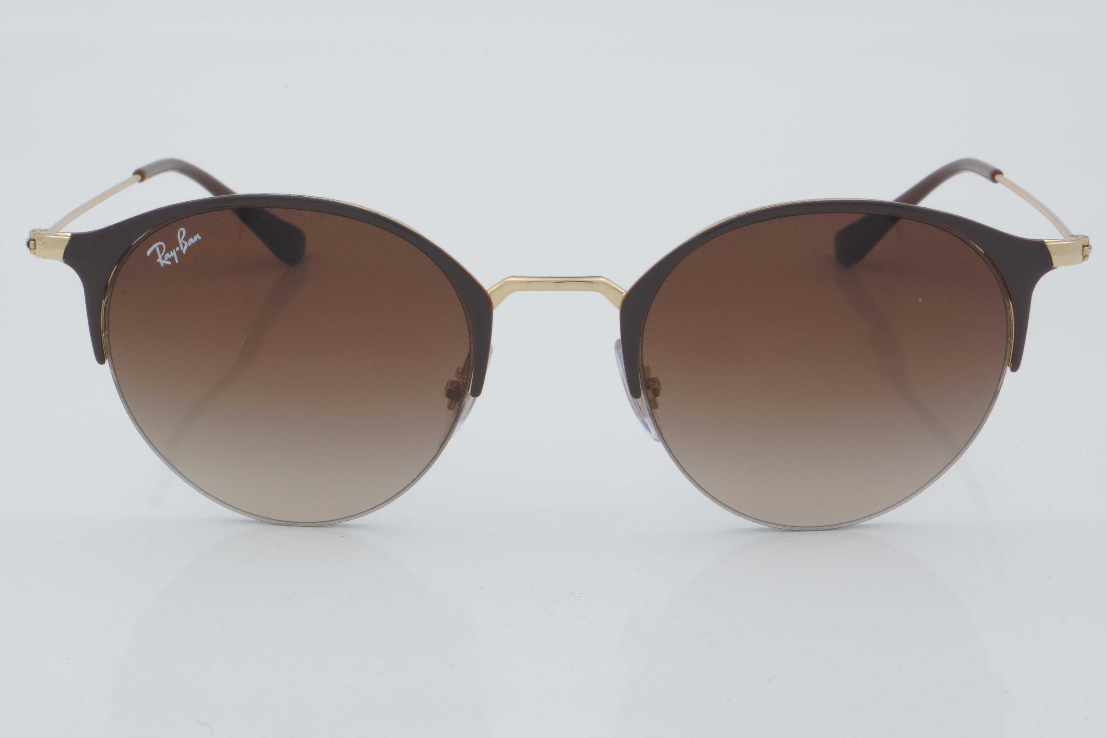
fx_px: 2537
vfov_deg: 16.6
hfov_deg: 24.6
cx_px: 554
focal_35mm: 82
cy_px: 369
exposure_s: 1/4
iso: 100
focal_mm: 55
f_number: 32
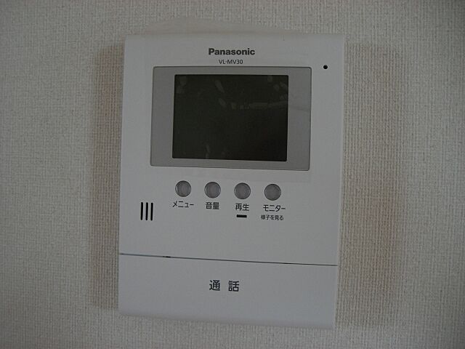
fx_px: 510
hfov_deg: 49.0
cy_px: 174
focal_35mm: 38
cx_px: 232
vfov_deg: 37.7
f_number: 2.7
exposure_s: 1/125
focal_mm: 6.2
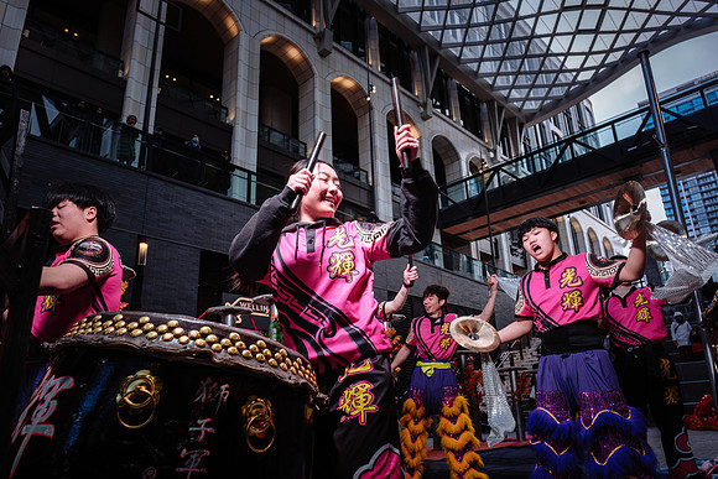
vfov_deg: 51.3
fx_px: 499
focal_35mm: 25
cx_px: 359
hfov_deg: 71.5
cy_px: 240
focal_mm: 16.5
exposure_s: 1/160
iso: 160
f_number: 3.6
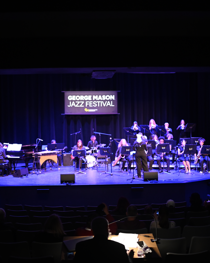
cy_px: 133
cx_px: 96
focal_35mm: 50
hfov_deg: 30.2
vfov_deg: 37.3
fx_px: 388
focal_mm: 35
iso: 2500
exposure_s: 1/125
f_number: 1.8
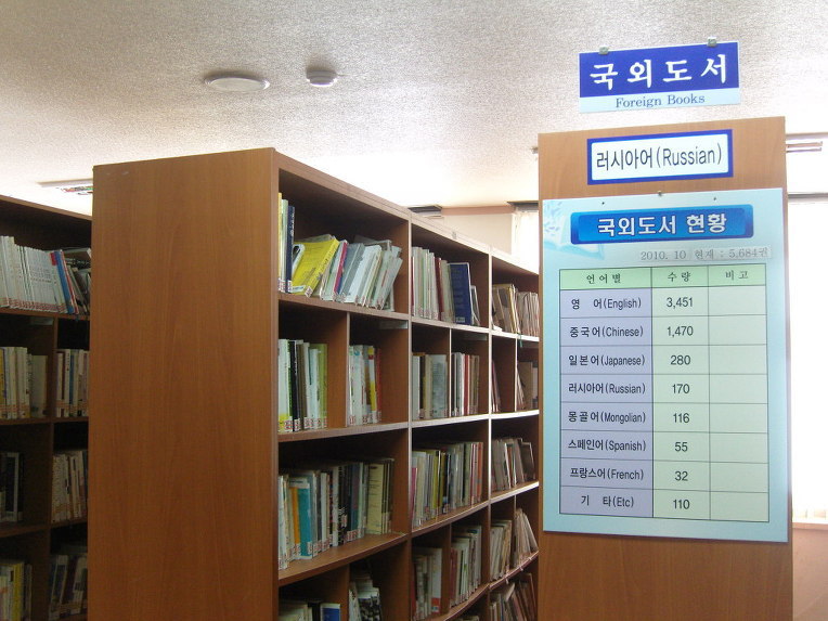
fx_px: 1052
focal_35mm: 44
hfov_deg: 42.9
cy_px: 310
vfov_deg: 32.9
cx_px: 414
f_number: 3.1
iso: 200
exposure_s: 1/30
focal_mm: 9.4
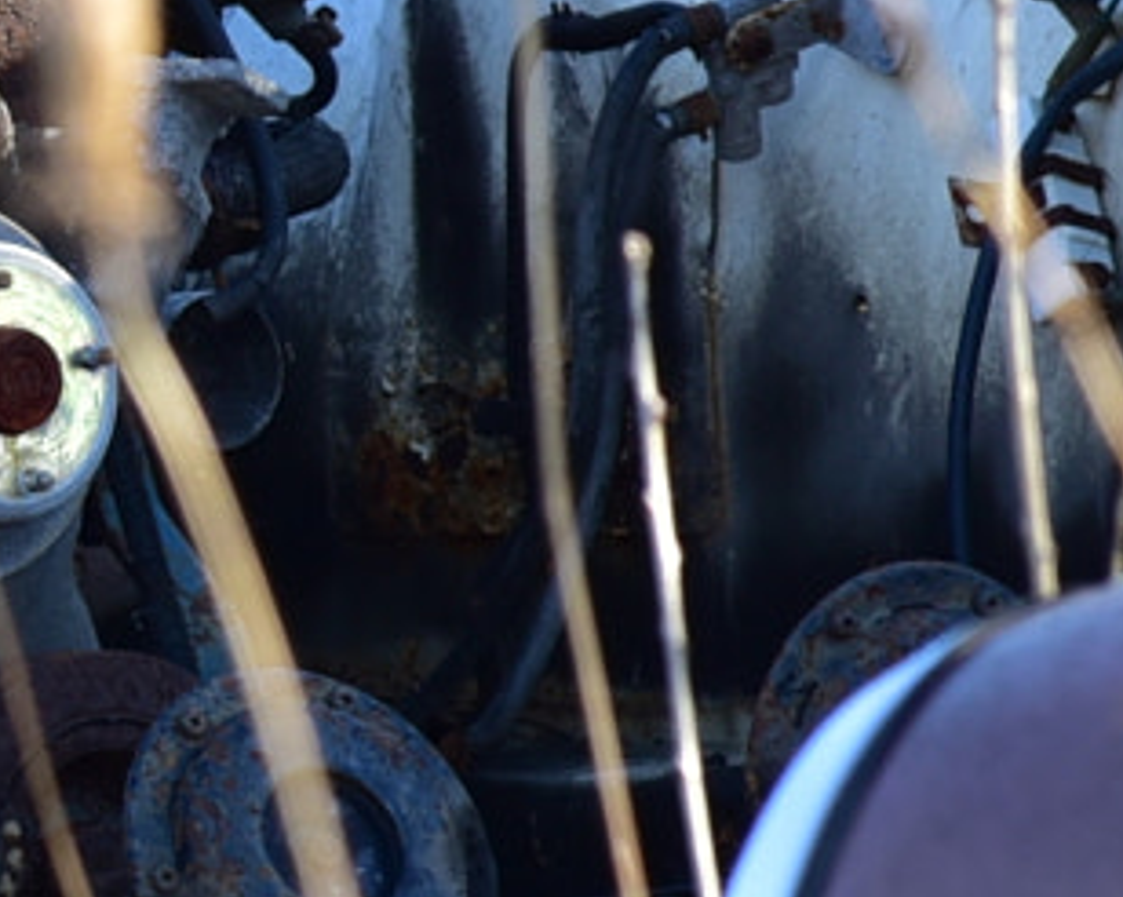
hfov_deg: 3.6
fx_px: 17637
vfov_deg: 2.9
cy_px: 93
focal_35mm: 531
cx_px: -2235
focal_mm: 85
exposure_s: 1/100
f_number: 8
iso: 250
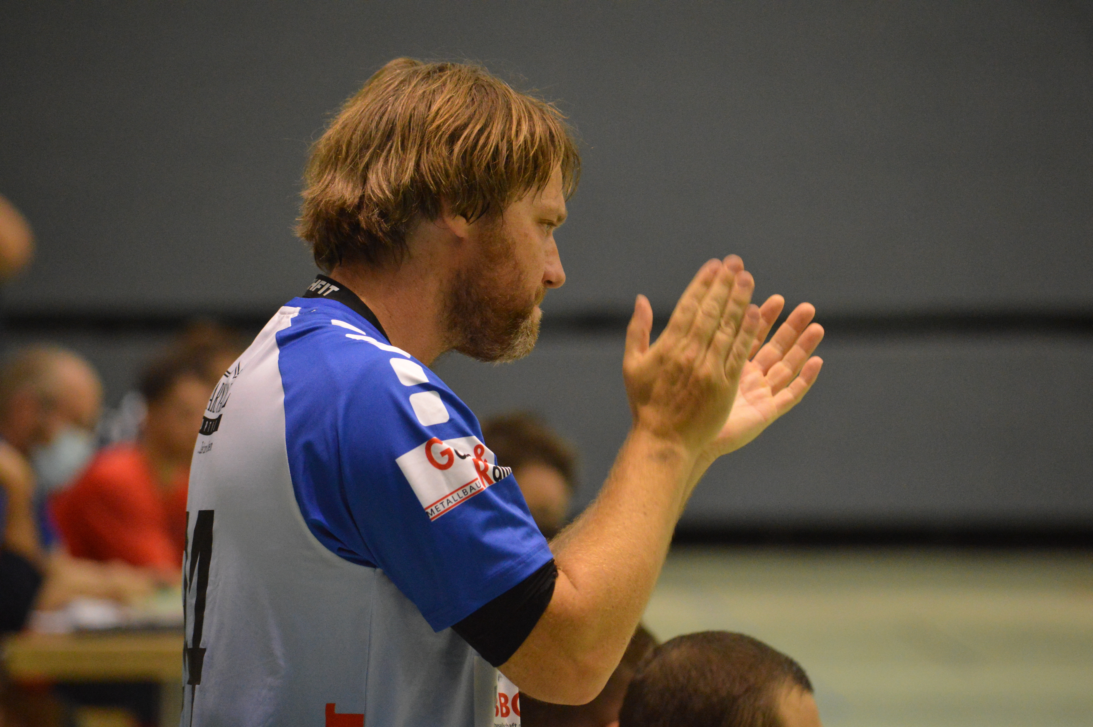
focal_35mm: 330
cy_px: 364
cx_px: 546
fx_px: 10010
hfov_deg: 6.2
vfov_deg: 4.2
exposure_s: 1/200
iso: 3200
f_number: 5.3
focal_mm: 220
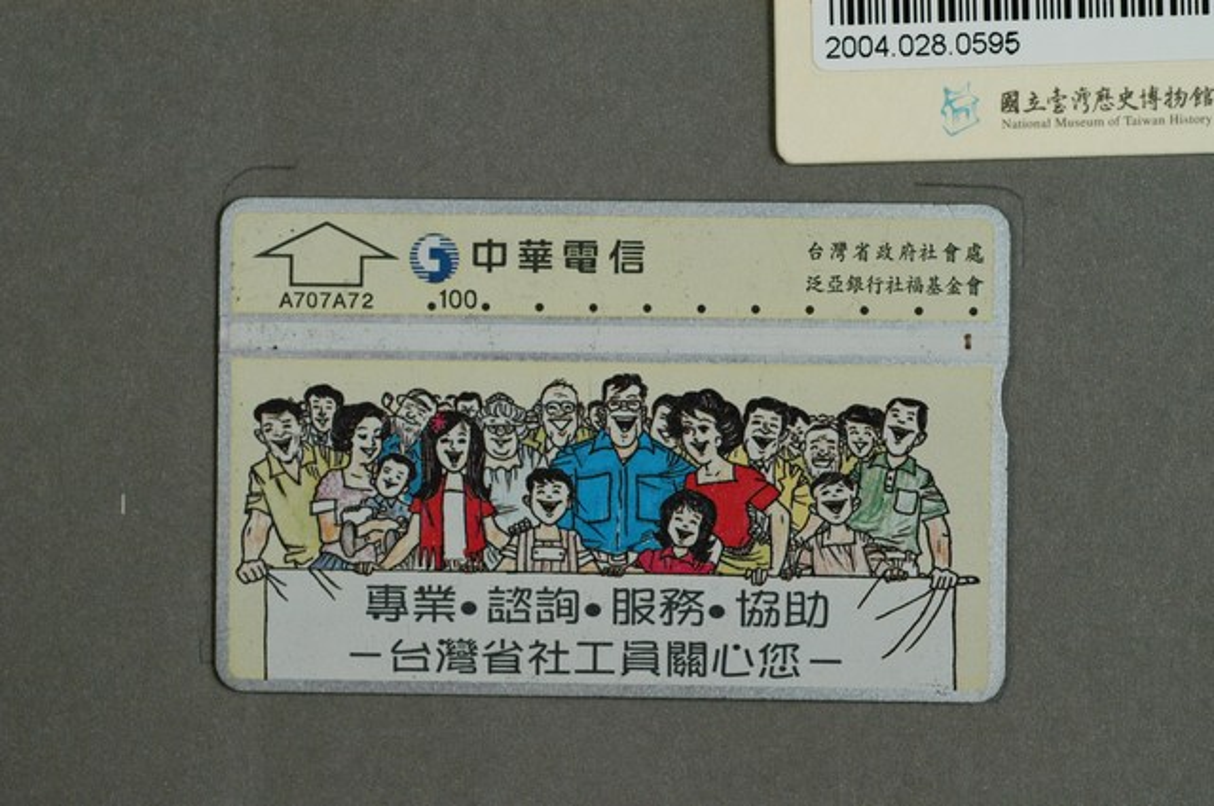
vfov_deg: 15.1
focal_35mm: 90
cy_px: 403
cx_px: 607
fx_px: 3031
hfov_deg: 22.6
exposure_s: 1/20
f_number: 6.3
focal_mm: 60
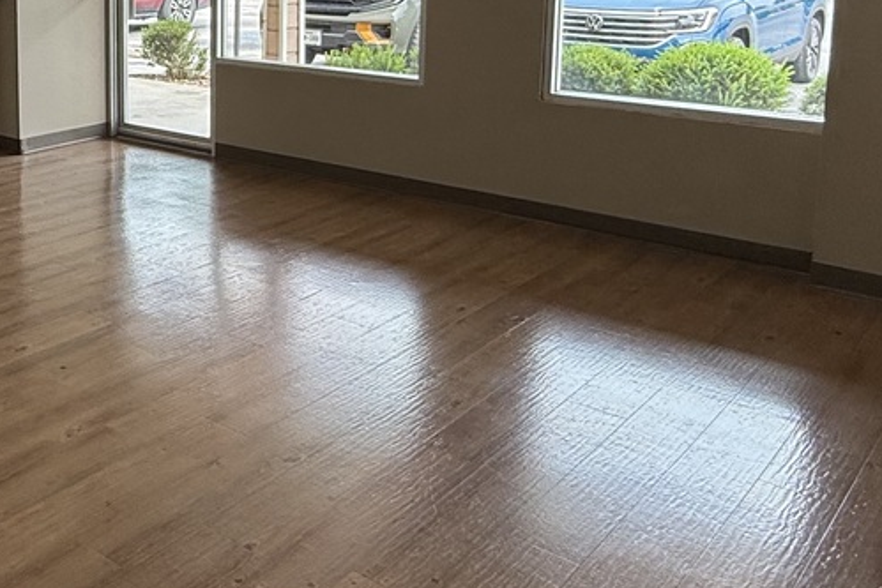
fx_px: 1029
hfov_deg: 42.8
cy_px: 67
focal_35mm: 42
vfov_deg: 30.6
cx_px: 103
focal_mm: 2.22
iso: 64
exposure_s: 1/147
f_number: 2.2
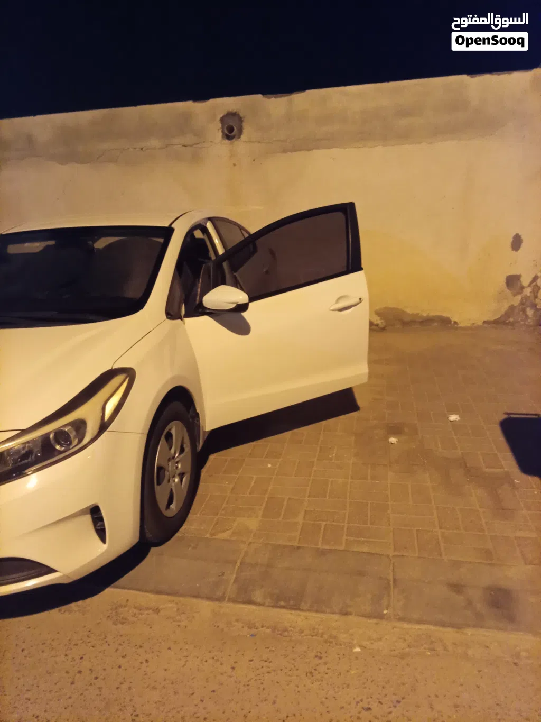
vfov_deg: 69.4
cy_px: 361
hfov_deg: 54.9
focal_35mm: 25
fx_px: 521
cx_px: 270
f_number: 1.8
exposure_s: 1/16.7
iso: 1960
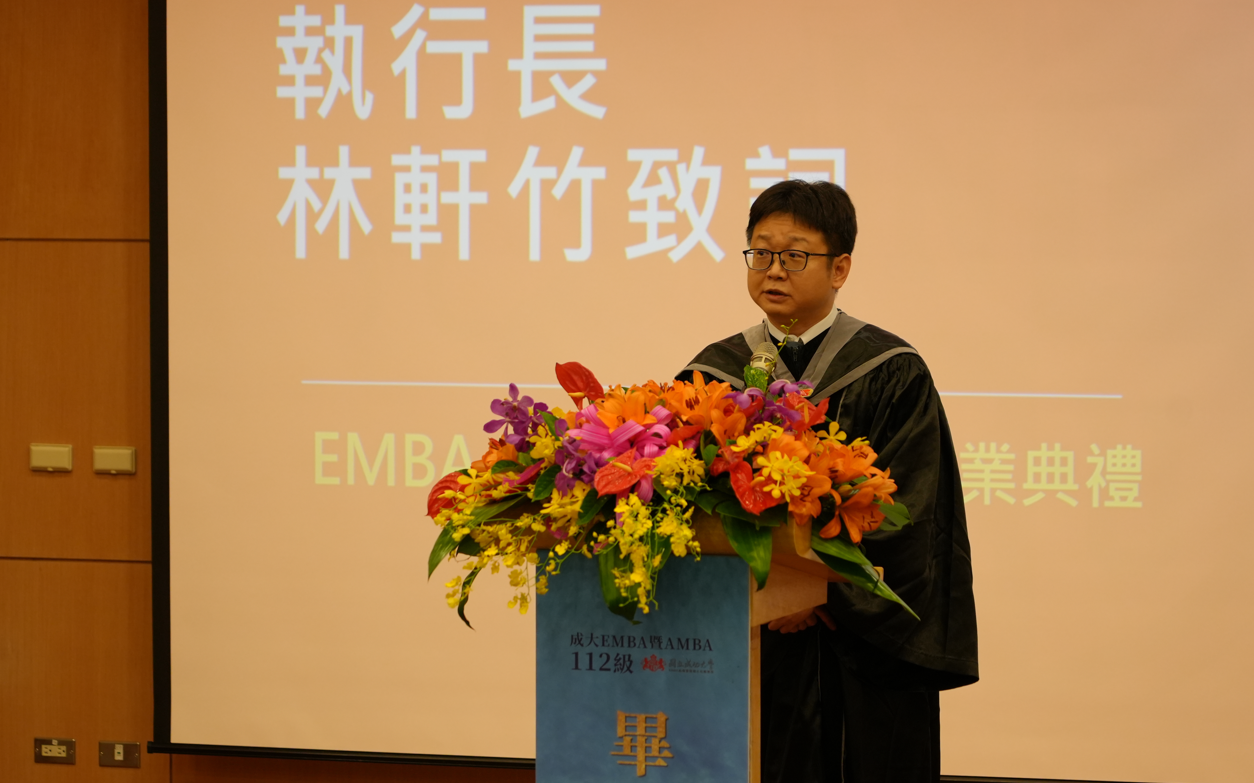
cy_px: 446
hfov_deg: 15.9
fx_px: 4477
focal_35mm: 131
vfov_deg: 10.0
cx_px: 648
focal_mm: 105
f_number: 4
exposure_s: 1/200
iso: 1250
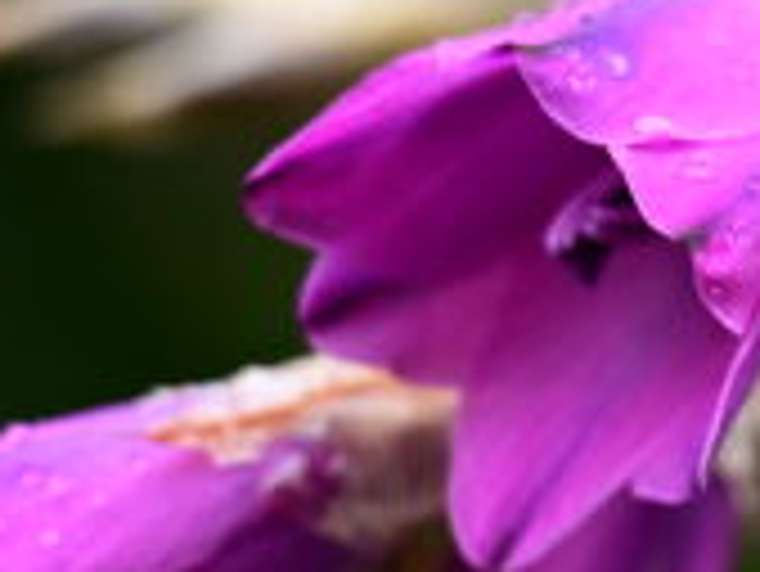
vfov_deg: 3.1
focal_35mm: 477
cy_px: 545
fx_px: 10480
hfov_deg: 4.1
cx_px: 1066
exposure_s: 1/100
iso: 100
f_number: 4.5
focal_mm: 70
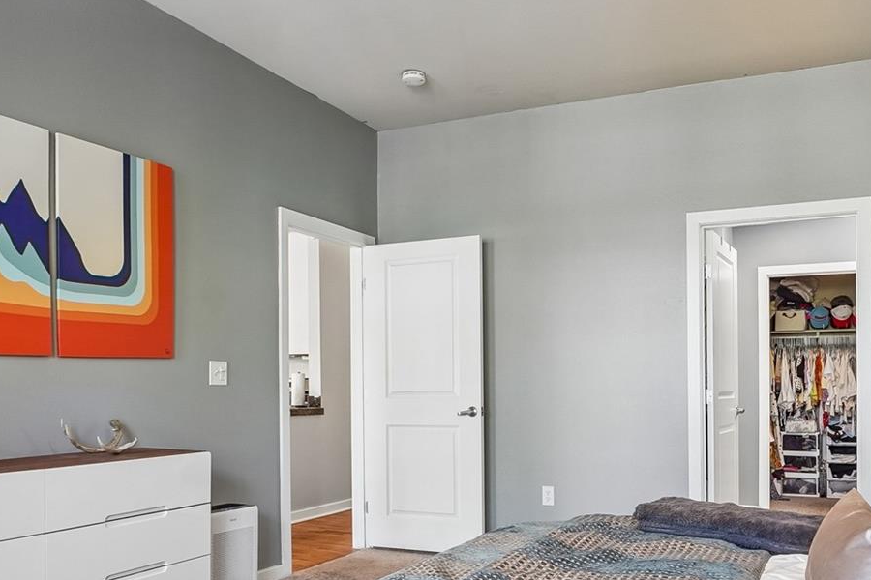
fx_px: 774
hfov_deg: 58.3
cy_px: 401
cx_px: 513
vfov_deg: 40.4
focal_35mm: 32
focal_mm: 12
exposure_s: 1/8
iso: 400
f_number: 8
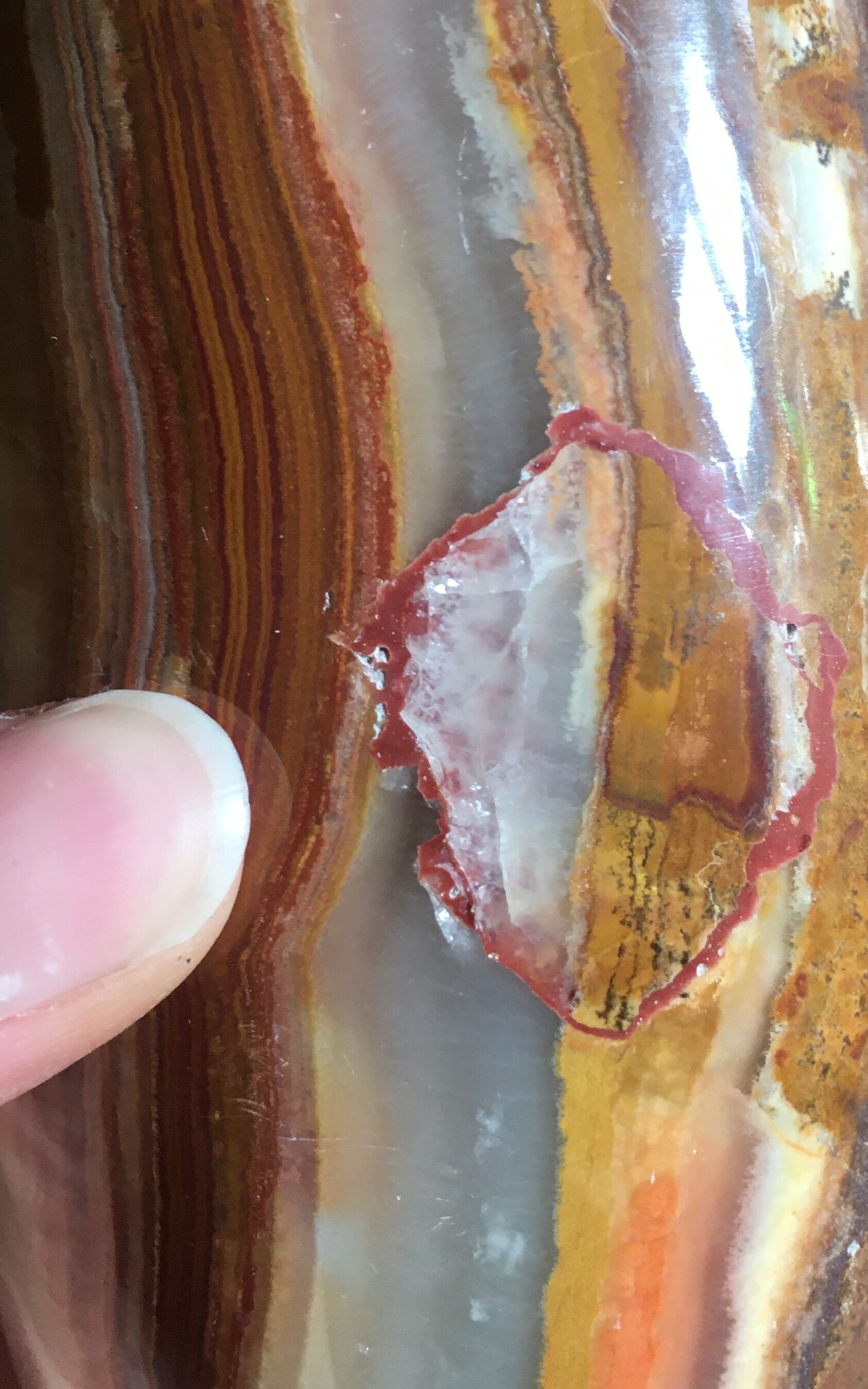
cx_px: 602
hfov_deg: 27.8
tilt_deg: -44.9
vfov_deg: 43.2
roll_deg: +25.3
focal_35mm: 46
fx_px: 1741
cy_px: 535
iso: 50
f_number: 2.2
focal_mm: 4.15
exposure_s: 1/33
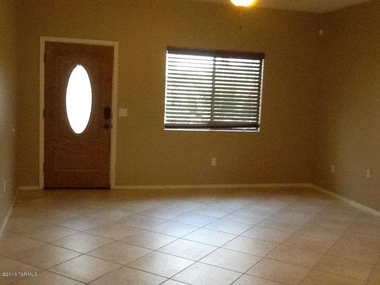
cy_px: 142
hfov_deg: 42.9
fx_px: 483
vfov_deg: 32.9
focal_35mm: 44
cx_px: 190
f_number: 2.4
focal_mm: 2.03
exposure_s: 1/33
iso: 320
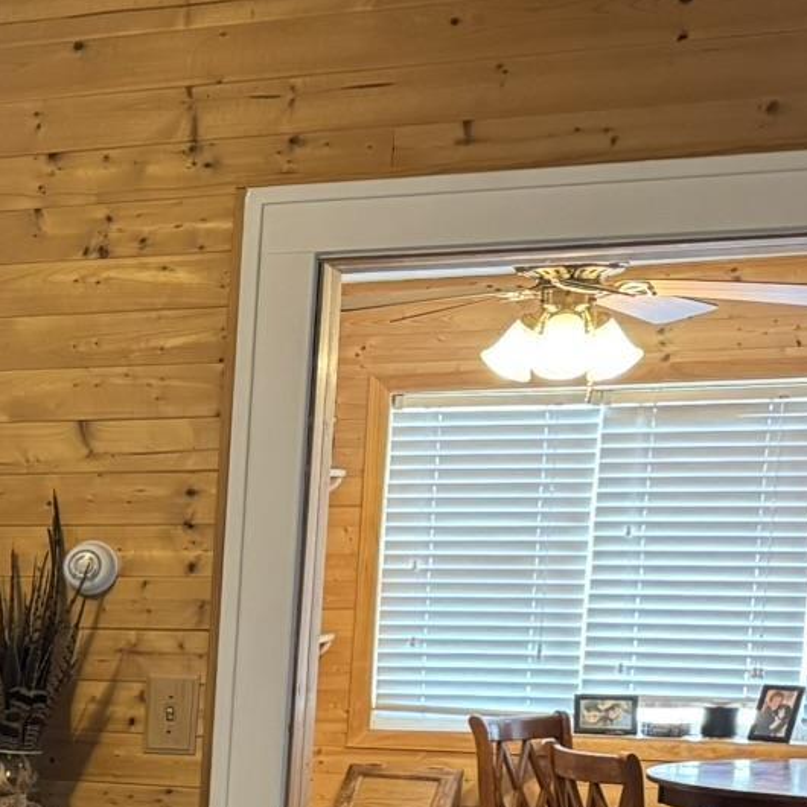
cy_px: 866
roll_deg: -0.8
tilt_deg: -8.6
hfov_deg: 17.8
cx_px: -548
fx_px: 2163
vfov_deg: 20.3
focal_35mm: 82
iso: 640
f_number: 1.78
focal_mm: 6.76
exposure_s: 1/60
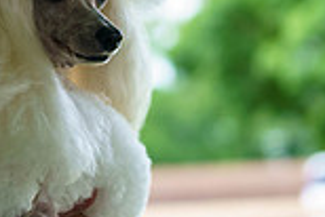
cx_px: -2
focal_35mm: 263
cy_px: -1
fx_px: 2376
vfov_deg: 5.2
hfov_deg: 7.8
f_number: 4
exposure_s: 1/500
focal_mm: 70
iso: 800
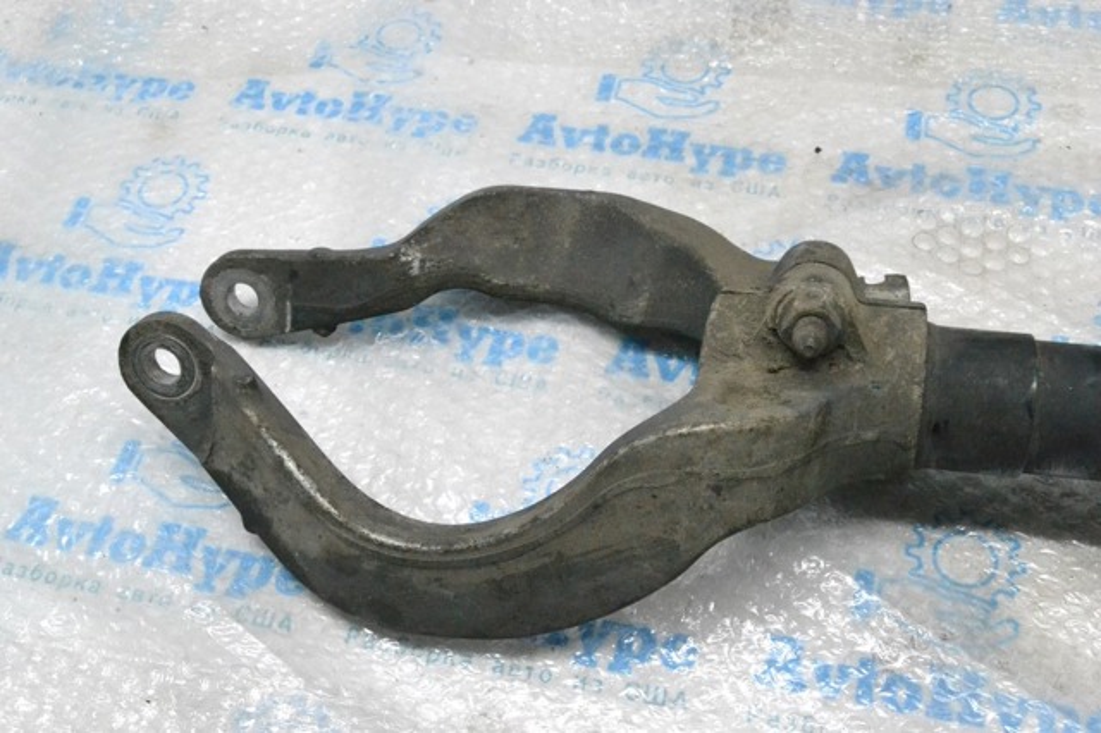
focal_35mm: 45
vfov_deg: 29.8
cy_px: 366
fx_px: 1375
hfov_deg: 43.6
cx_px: 550
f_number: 11
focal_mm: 30
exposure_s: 1/160
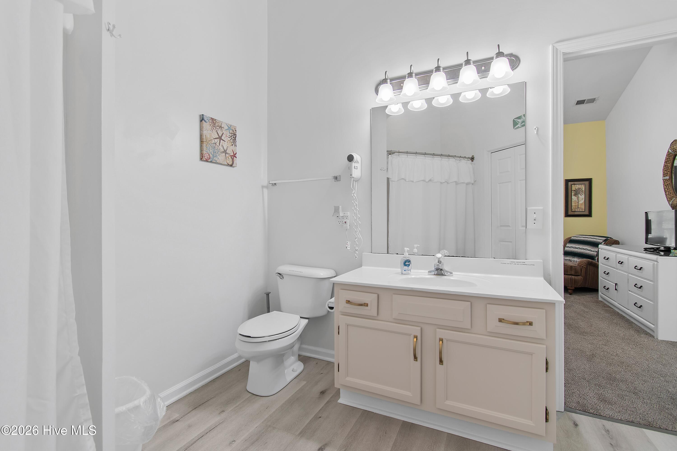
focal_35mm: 15
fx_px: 282
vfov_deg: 77.3
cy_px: 226
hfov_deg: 100.4
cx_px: 338
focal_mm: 10
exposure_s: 1/1.25
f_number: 4.5
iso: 100
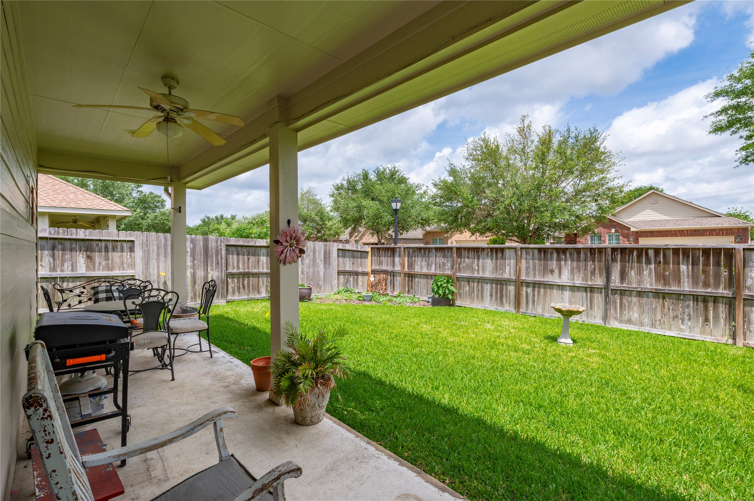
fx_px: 335
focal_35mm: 16
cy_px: 250
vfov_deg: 73.7
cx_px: 377
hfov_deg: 96.8
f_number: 11
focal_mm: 16
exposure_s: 1/100
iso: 100
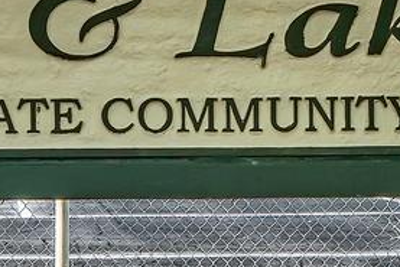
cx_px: 69
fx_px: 2246
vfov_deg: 6.8
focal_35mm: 202
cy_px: 177
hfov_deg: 10.1
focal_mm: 35
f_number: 8
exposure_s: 1/125
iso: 200
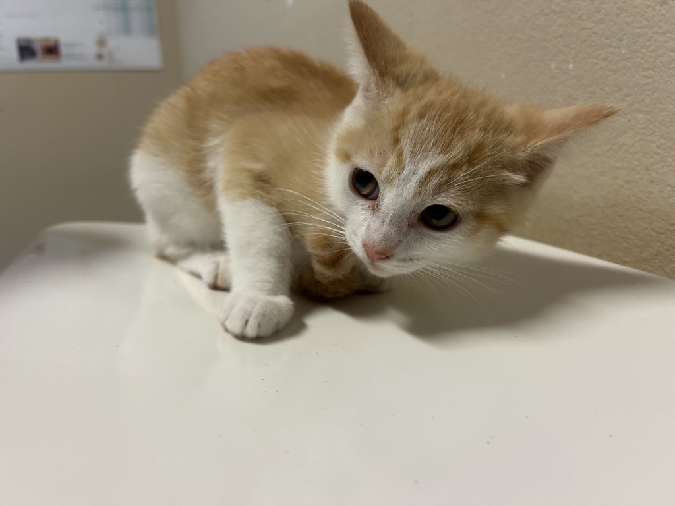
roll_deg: +1.5
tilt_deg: -13.6
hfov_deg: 67.3
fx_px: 507
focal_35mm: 26
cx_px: 338
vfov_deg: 53.1
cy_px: 253
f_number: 1.5
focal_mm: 5.7
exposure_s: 1/70
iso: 125
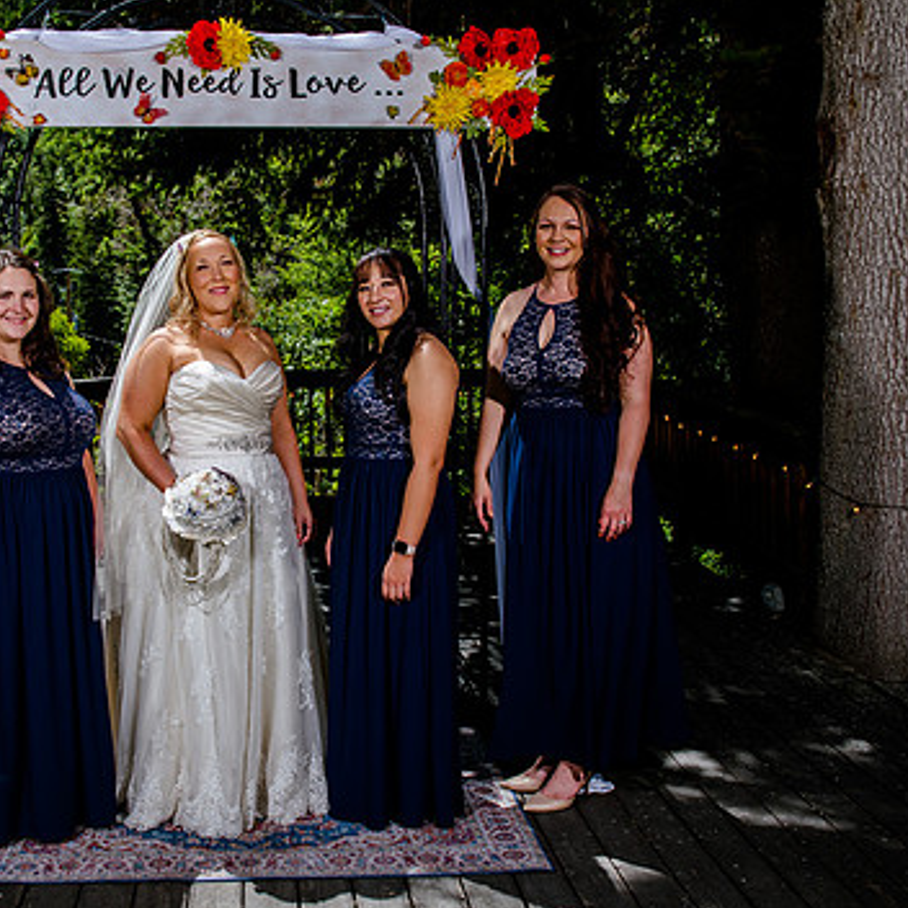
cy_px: 448
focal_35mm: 41
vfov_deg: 40.9
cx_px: 298
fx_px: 1217
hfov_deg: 40.4
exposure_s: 1/400
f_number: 8
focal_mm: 28
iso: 160
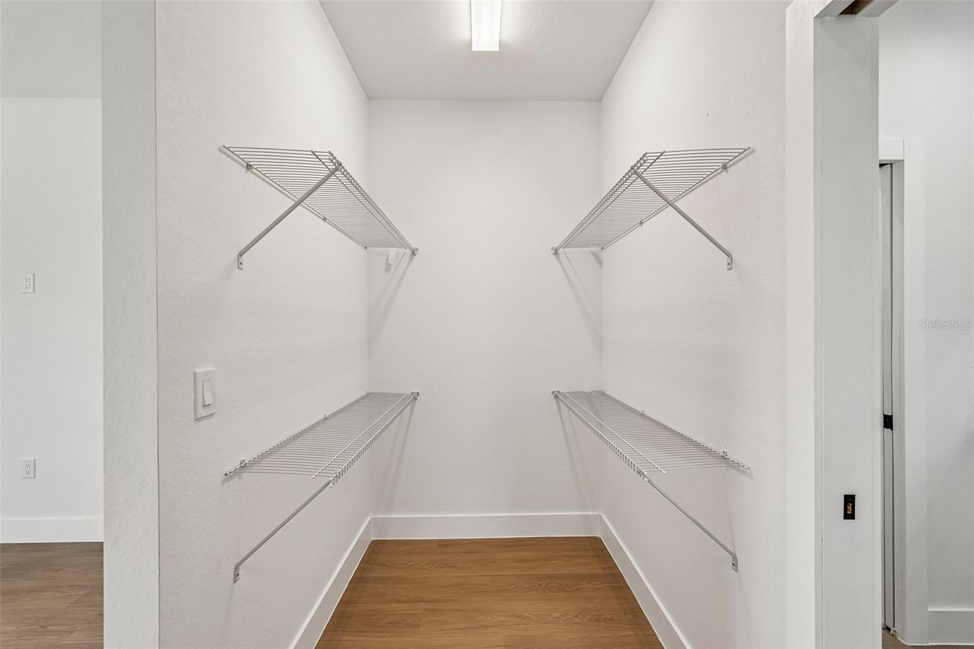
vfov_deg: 73.7
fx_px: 433
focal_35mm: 16
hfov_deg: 96.7
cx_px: 487
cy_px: 324
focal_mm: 16
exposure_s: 1/50
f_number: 8
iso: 400
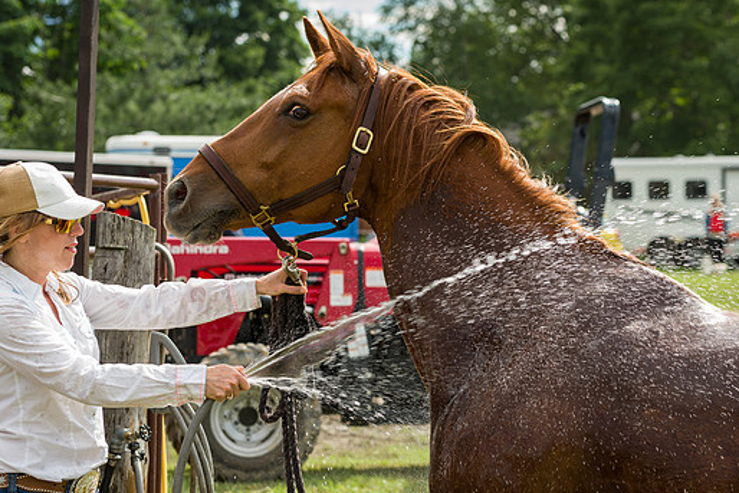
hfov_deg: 20.8
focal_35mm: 98
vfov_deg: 14.0
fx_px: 2012
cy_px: 210
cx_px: 459
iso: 200
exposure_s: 1/400
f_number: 4.5
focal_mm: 70
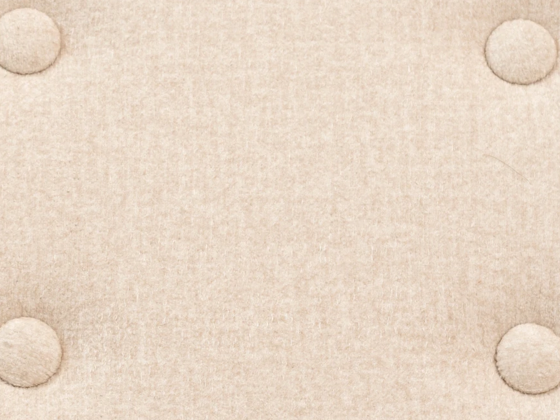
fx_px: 3445
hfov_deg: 9.2
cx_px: -63
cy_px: 132
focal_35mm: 213
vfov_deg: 7.0
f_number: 8
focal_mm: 50
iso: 250
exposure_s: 1/80
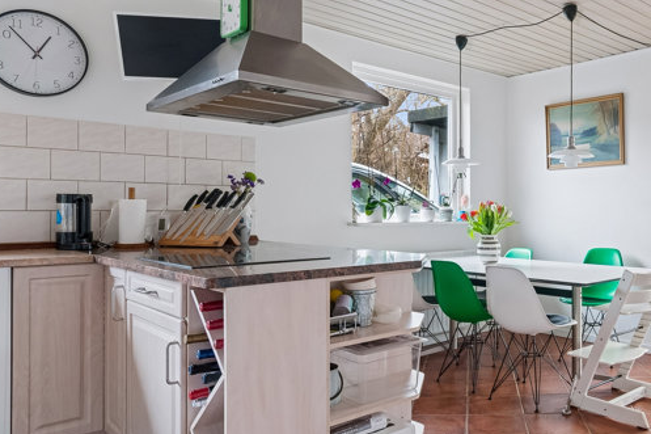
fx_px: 524
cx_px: 504
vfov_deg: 44.9
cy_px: 201
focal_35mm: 29
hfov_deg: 59.5
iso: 400
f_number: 10
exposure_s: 1/8
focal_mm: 12
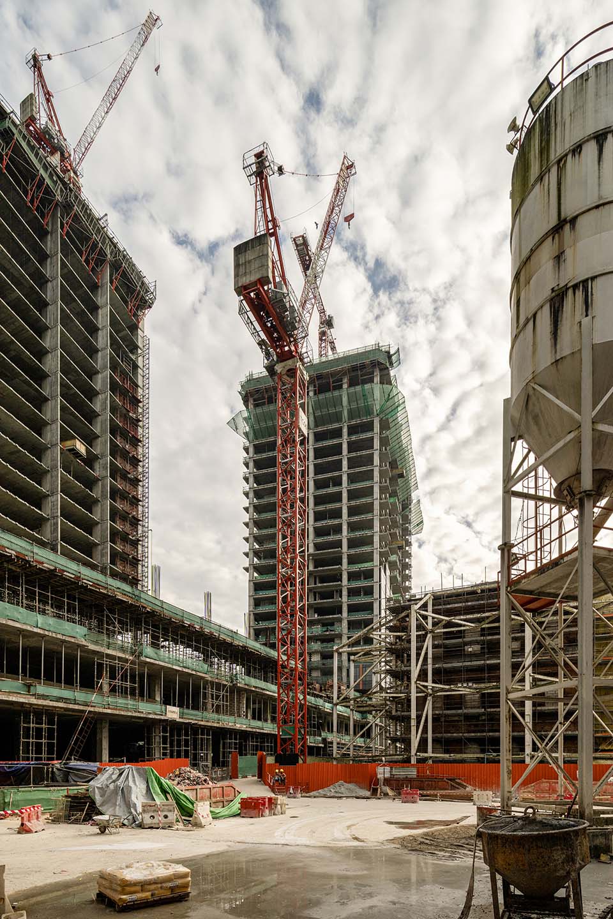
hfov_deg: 64.6
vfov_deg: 86.9
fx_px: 485
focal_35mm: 19
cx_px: 306
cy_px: 460
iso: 100
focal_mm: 19
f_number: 9
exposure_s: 1/640
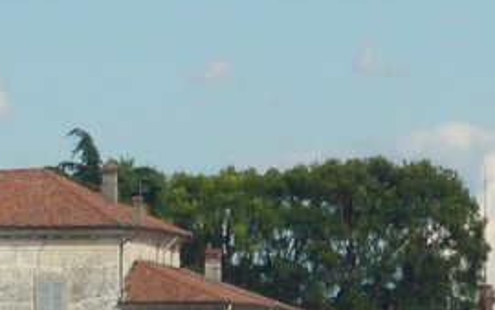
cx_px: -176
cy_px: 415
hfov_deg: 3.0
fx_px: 9407
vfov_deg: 1.9
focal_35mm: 697
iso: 80
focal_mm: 18.2
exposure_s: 1/500
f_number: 5.6
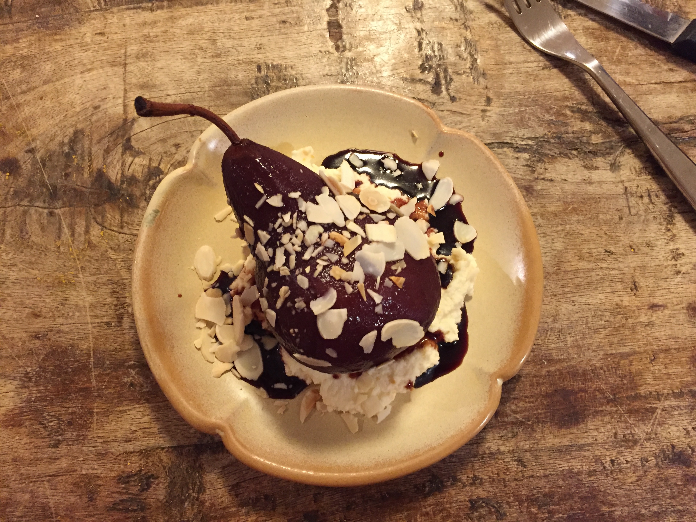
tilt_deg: -73.3
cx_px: 348
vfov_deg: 48.2
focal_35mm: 29
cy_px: 261
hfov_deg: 61.7
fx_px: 583
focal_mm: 4.15
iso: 250
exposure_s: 1/20
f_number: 2.2
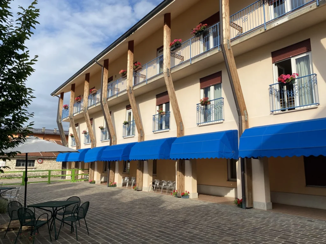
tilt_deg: +9.3
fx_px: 245
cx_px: 163
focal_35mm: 26
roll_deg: -1.5
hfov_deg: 67.3
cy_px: 122
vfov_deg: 53.1
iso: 32
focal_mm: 4.25
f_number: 1.8
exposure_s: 1/3205
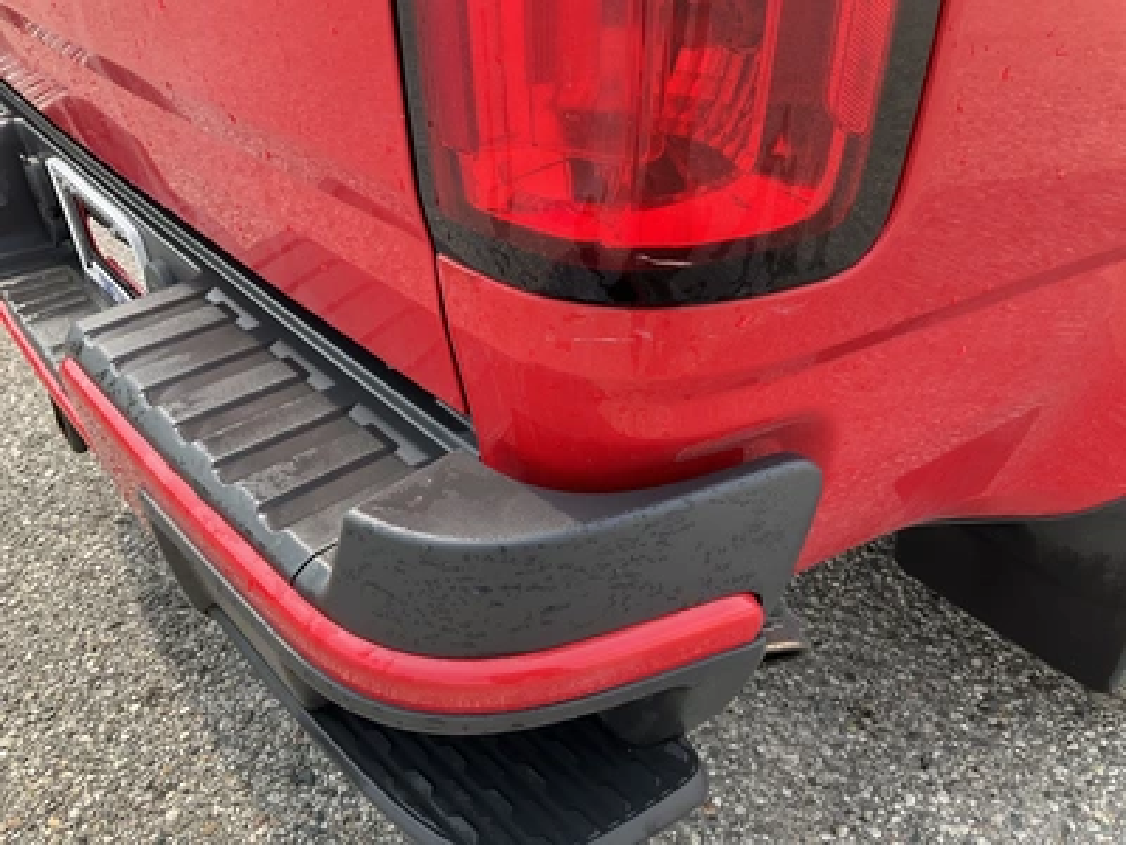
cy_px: 422
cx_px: 563
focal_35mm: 29
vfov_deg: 48.2
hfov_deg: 61.7
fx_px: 943
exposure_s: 1/286
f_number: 1.8
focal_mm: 3
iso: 25
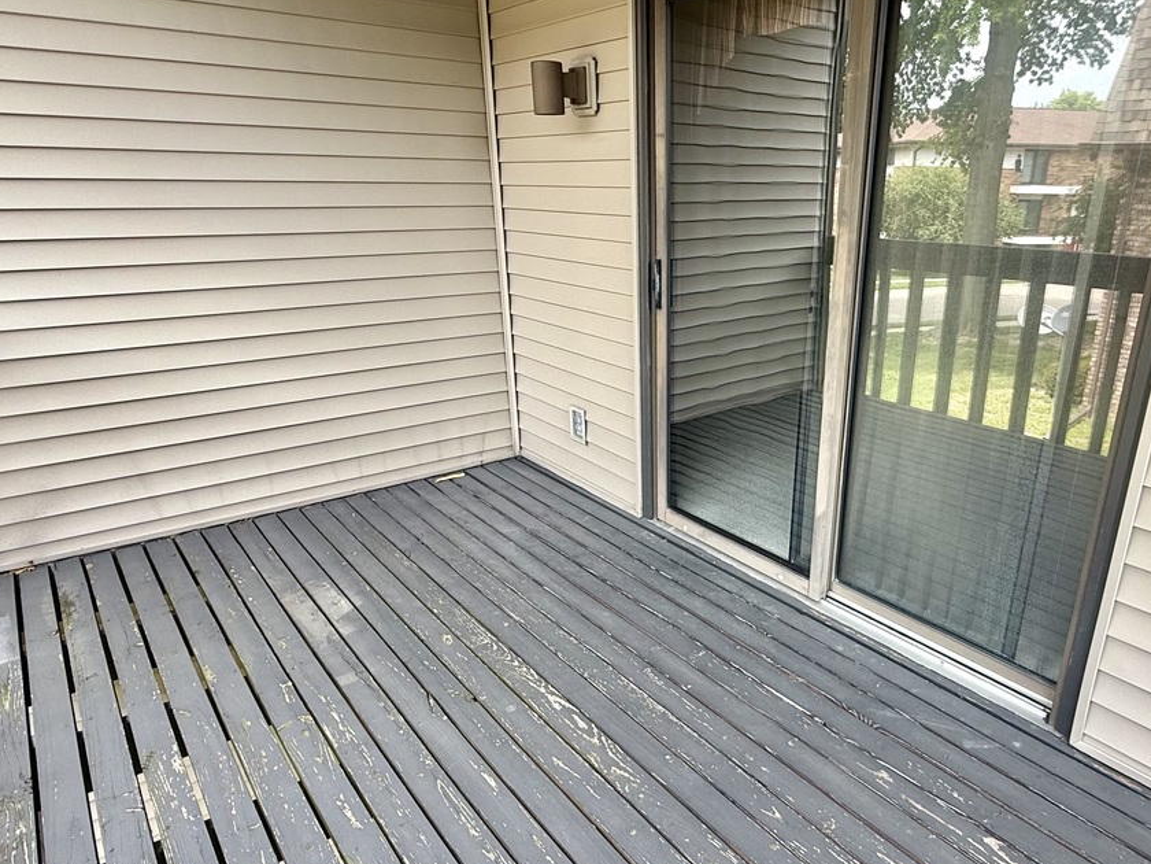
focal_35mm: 24
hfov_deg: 70.7
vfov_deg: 56.6
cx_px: 702
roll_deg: -0.7
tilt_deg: -21.3
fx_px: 798
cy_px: 495
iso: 40
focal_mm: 2.22
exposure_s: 1/107
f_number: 2.2
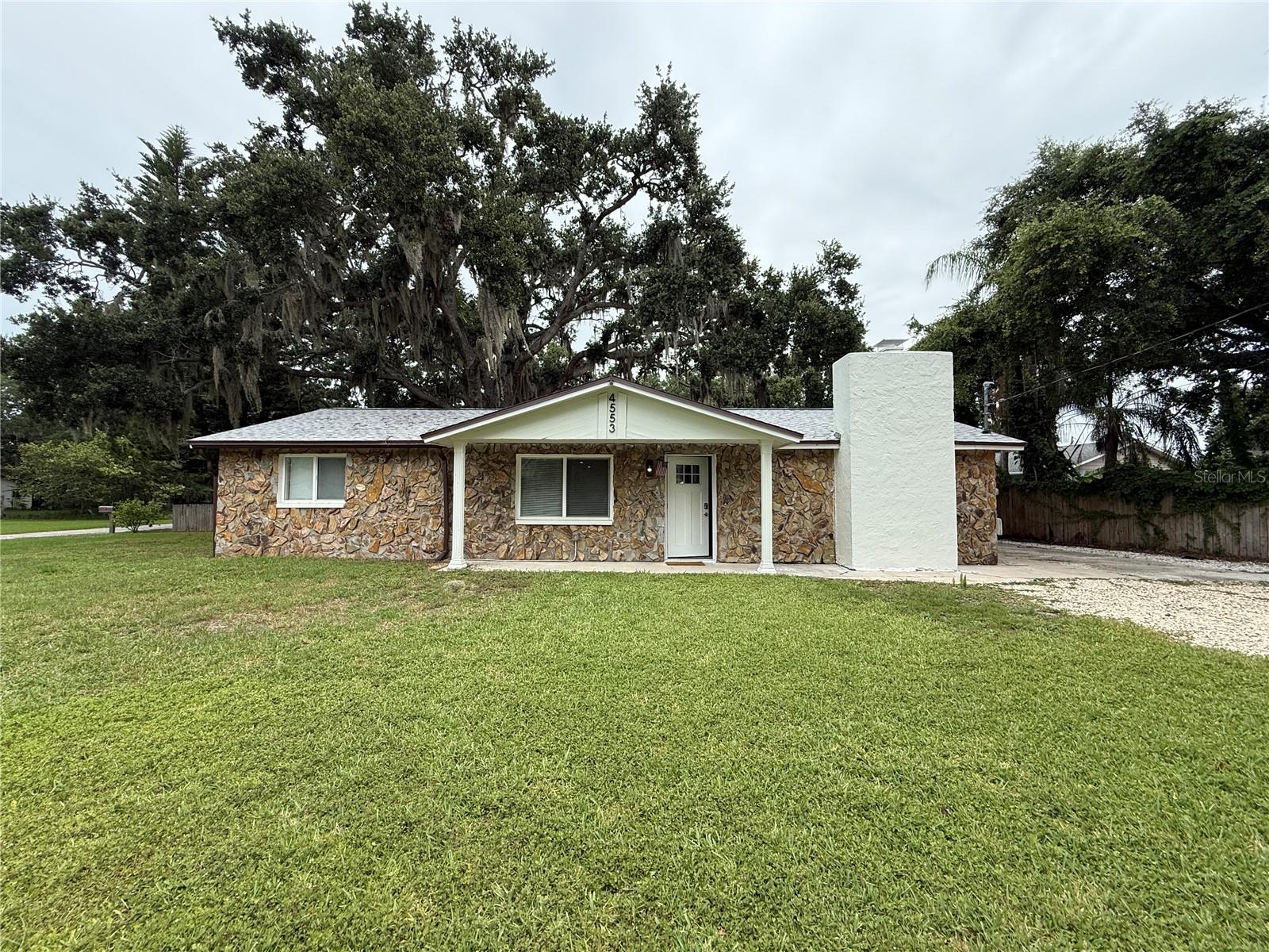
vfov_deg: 85.7
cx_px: 634
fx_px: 513
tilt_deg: +3.8
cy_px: 476
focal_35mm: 14
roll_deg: +0.2
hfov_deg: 102.1
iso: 64
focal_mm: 2.22
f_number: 2.2
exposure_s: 1/1464
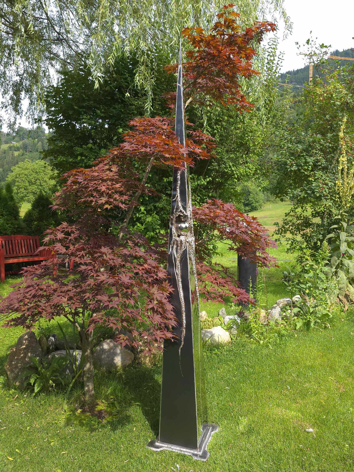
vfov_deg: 73.9
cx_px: 177
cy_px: 236
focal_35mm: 23
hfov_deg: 58.9
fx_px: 314
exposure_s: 1/212
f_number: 1.7
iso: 12
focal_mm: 6.3
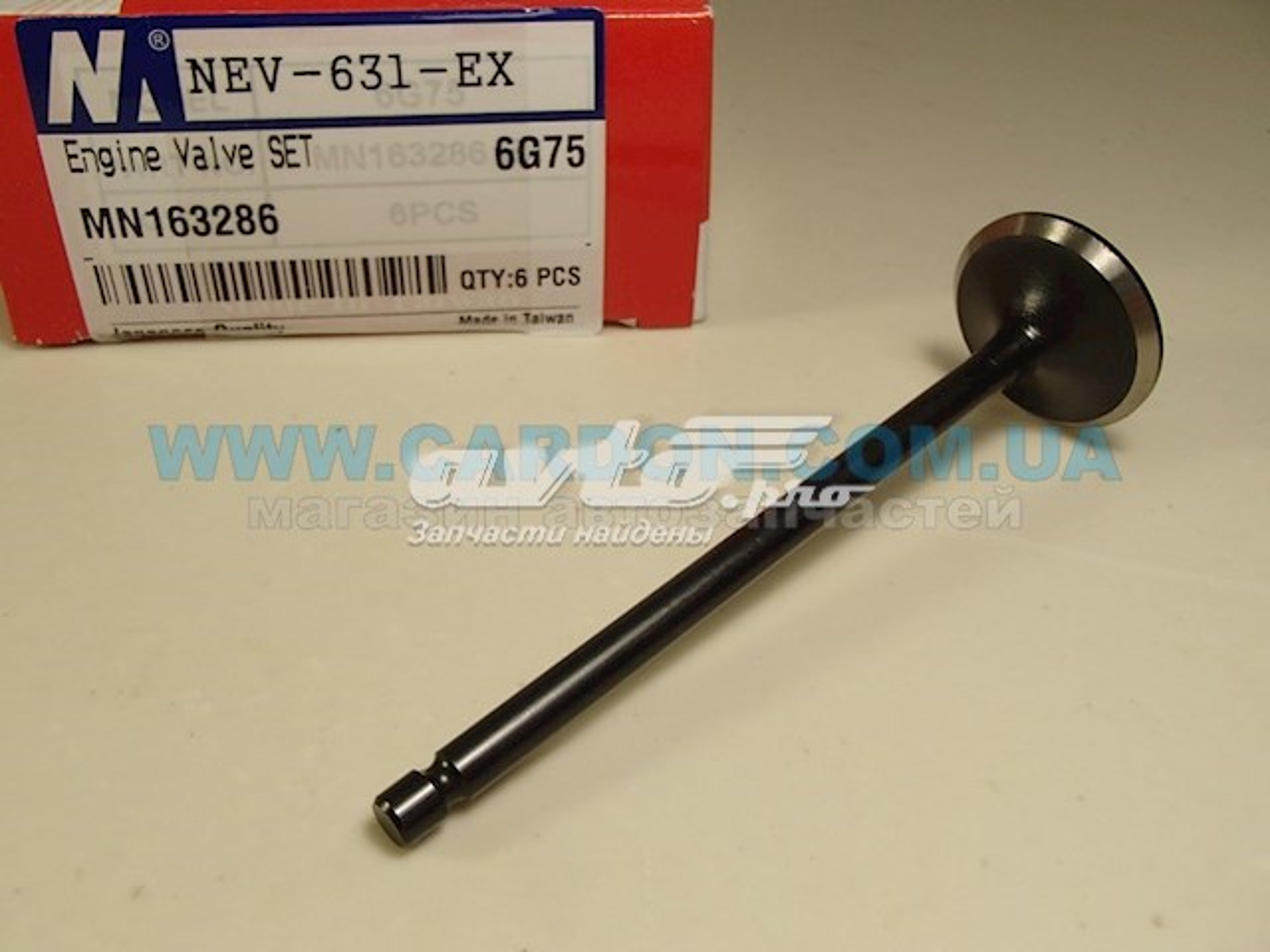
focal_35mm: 37
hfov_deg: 50.1
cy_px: 476
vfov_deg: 38.7
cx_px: 635
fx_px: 1357
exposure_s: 1/160
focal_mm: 6.64
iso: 160
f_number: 4.7
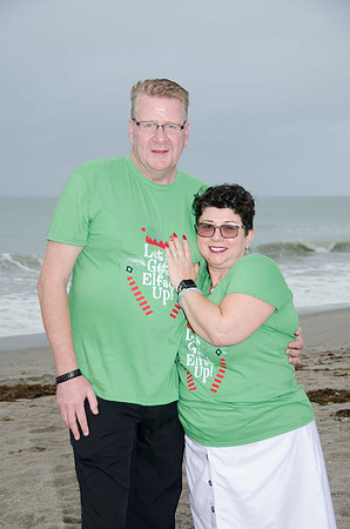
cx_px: 175
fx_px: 1011
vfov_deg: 29.3
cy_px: 264
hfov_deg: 19.6
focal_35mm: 69
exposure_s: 1/50
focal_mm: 46
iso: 100
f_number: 5.6
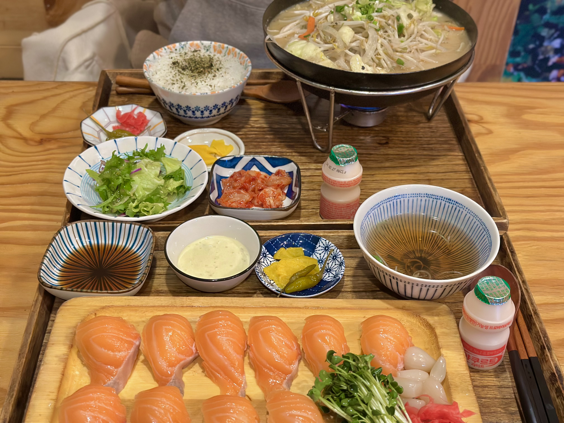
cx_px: 282
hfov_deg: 39.7
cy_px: 212
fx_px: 782
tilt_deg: -39.1
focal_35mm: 48
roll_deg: -2.6
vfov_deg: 30.3
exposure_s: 1/40
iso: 400
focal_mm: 6.86
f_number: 1.78
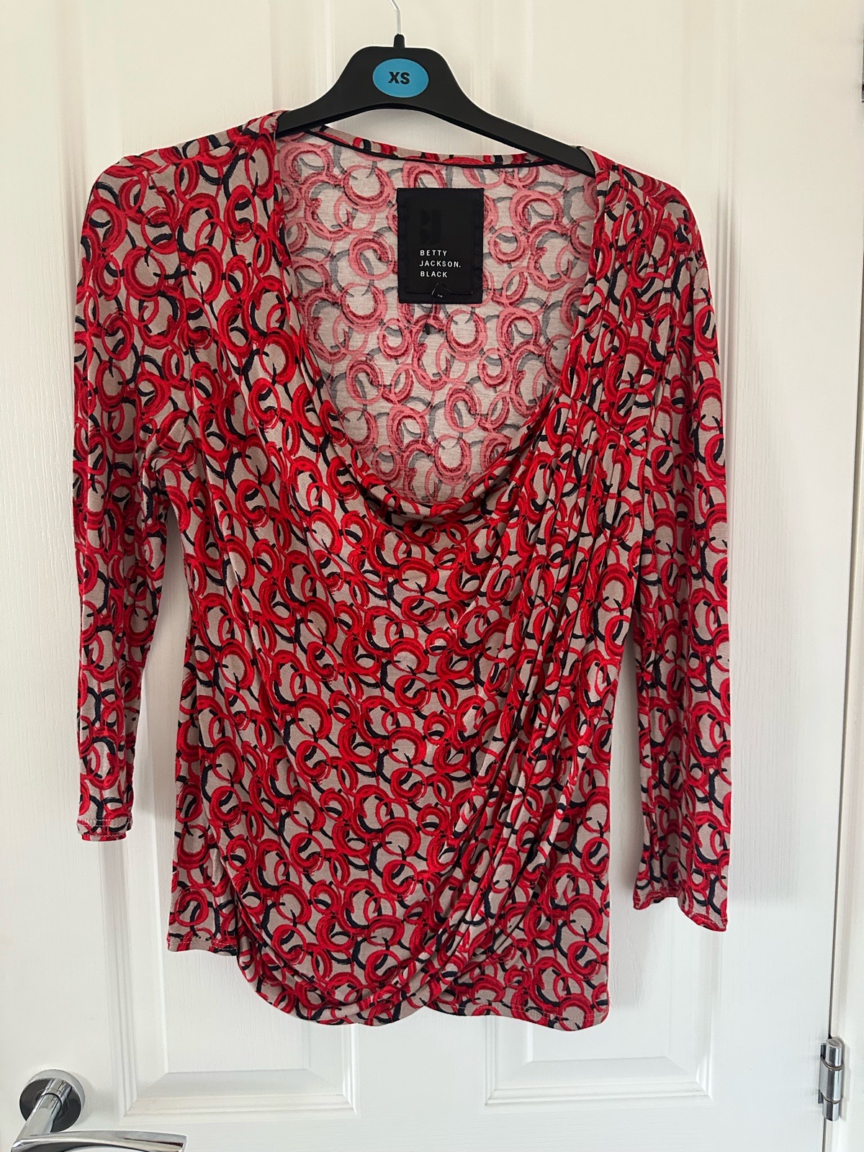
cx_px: 432
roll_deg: +0.3
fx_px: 799
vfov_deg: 71.6
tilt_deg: -6.2
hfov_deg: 56.8
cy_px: 576
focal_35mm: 24
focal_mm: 6.86
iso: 500
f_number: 1.78
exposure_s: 1/60
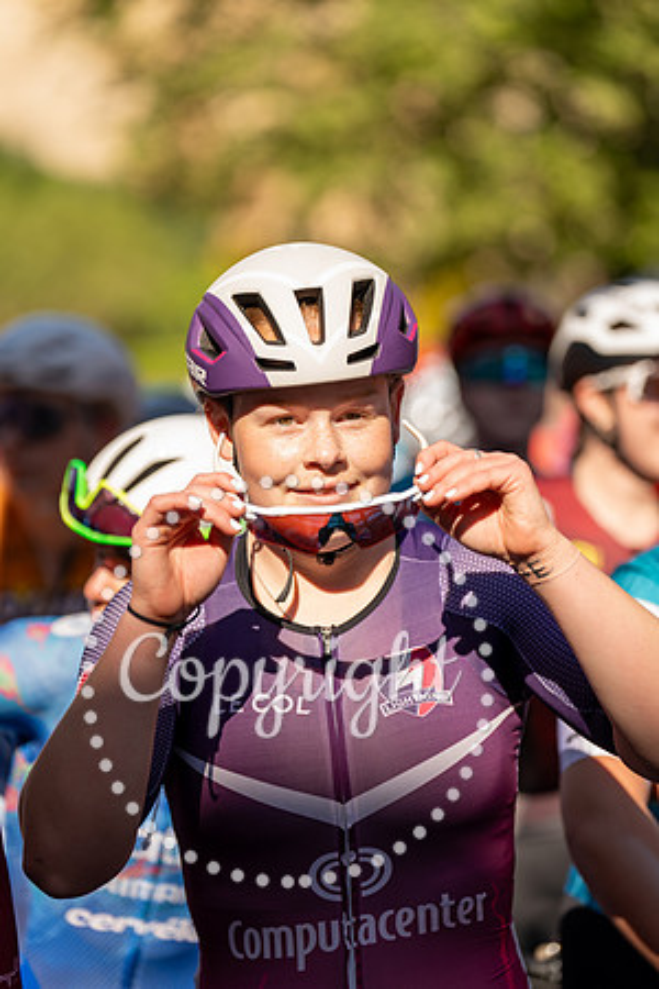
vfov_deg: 15.2
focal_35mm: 135
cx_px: 330
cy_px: 494
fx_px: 3707
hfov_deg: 10.2
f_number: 2.8
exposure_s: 1/1000
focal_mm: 135
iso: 100
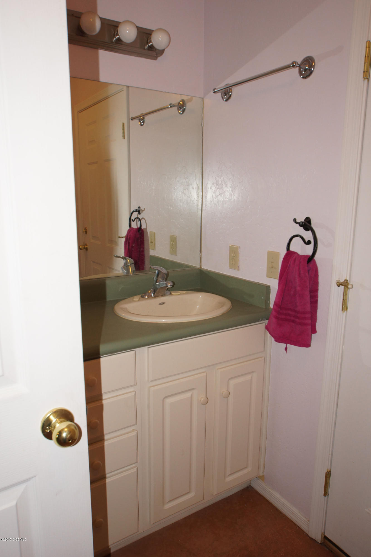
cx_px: 186
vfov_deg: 67.4
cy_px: 278
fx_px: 417
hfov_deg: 47.9
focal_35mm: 27
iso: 400
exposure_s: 1/60
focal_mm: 18
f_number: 5.6
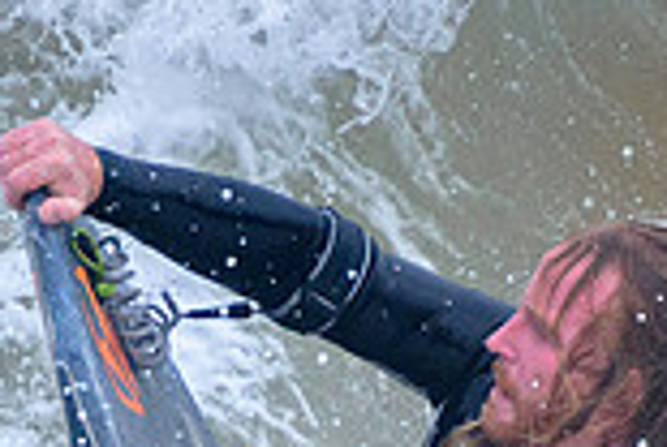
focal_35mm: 2054
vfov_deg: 0.7
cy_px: 589
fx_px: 38129
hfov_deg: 1.0
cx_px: 424
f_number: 5.6
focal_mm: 400
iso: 720
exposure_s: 1/2000
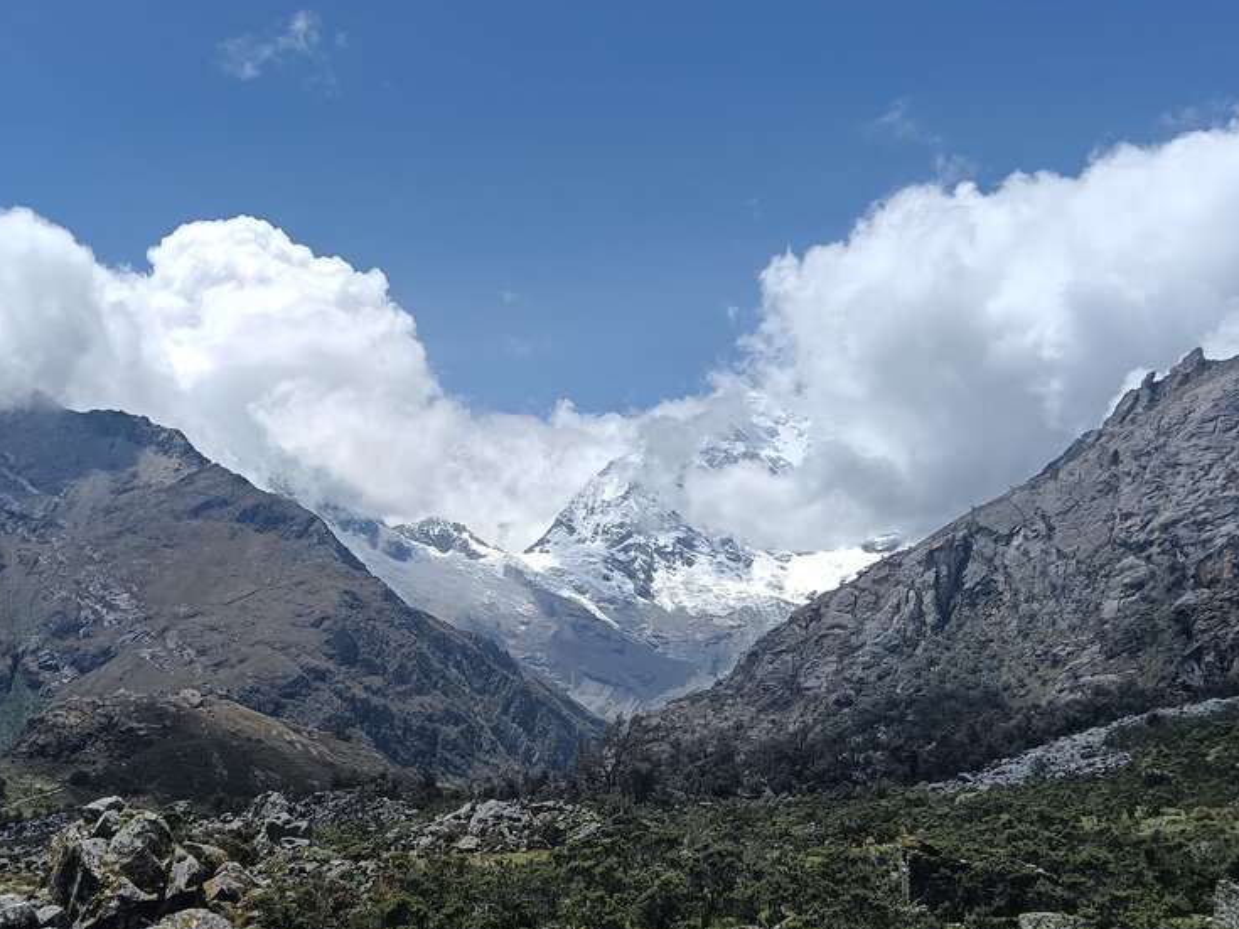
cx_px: 362
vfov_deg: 30.7
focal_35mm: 47
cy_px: 604
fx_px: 1682
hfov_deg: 39.7
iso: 102
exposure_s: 1/1675
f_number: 1.9
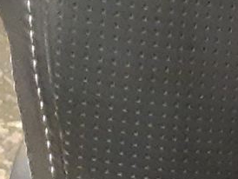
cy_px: 491
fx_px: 1335
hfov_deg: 7.7
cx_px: 885
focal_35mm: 194
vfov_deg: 7.0
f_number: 1.7
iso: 320
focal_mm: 3.93
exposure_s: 1/25
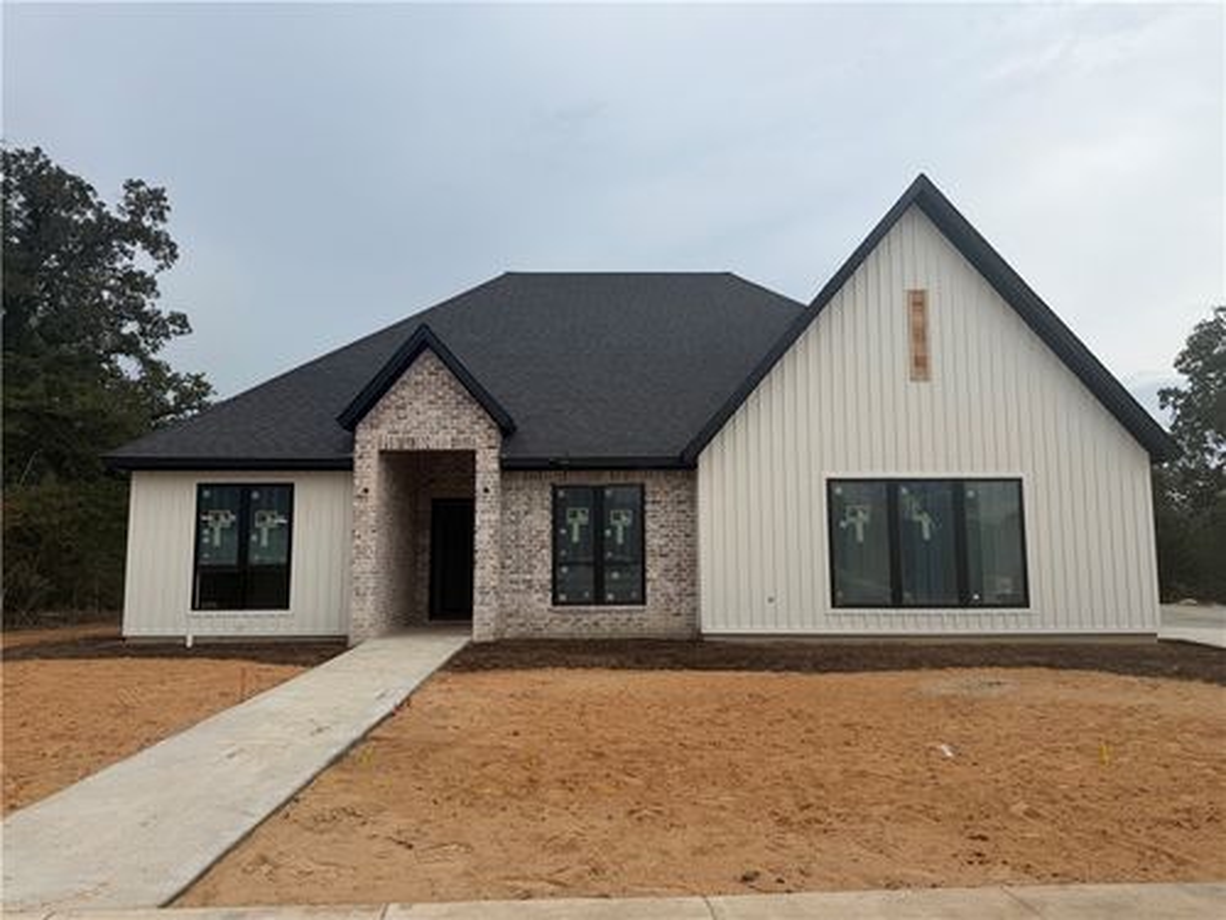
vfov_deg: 56.8
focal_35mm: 24
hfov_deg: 71.6
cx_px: 613
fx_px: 850
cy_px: 460
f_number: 1.78
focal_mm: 6.76
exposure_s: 1/4975
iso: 80
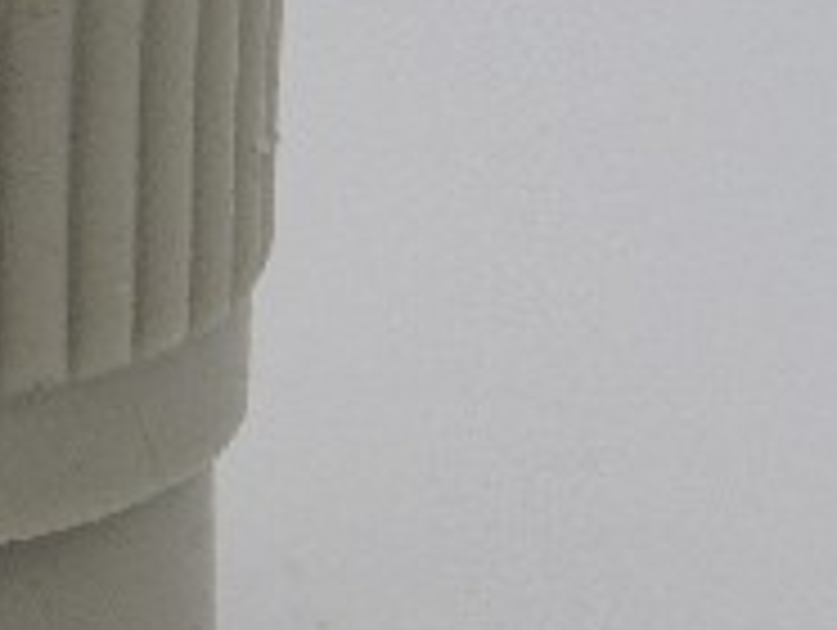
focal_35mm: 227
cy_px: 153
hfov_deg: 8.6
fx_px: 5496
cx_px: -230
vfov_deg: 6.6
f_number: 8
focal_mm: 14.1
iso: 100
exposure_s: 1/500
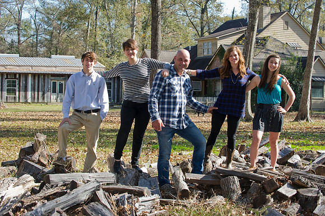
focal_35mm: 75
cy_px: 108
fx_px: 677
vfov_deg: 18.2
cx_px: 162
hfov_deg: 27.0
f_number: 5.6
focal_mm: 75
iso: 400
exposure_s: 1/250
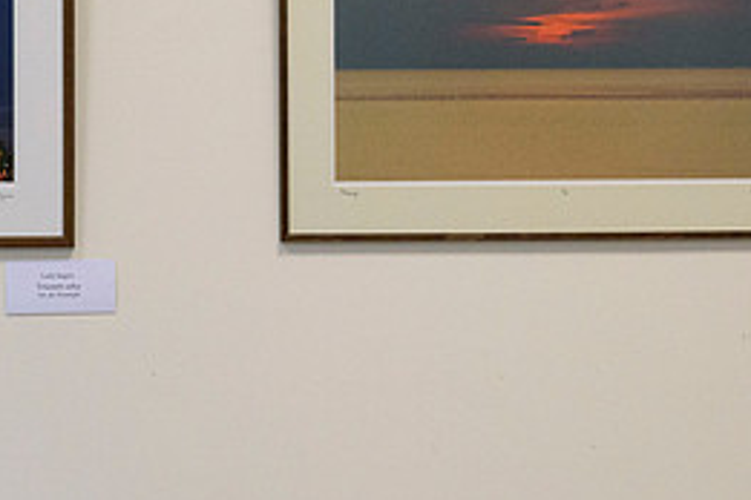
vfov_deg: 6.3
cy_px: 29
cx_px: 146
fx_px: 4506
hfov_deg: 9.5
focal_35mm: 216
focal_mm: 70
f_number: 7.1
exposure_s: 1/160
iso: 3200
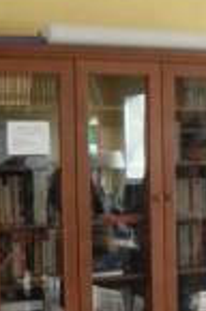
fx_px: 1000
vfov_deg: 17.3
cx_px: 223
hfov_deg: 11.6
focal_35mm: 116
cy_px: 311
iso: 400
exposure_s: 1/50
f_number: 3.5
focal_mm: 6.3
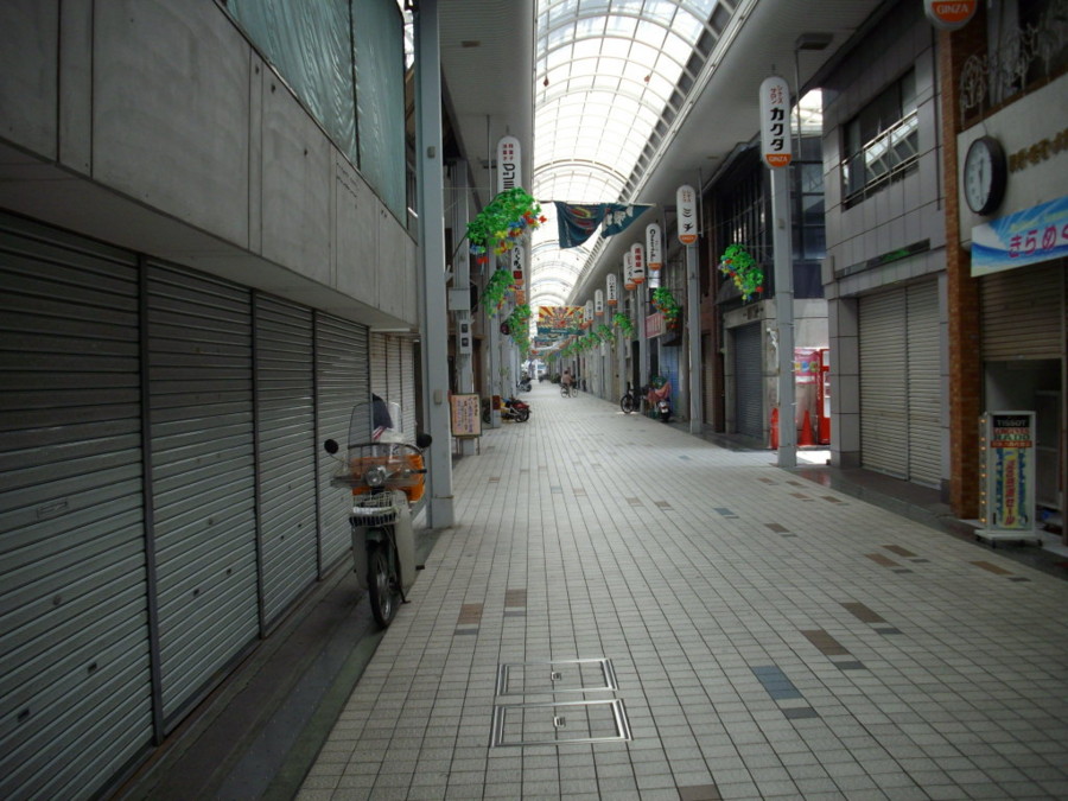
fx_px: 1142
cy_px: 400
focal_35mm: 37
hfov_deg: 50.1
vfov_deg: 38.7
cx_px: 534
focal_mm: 6.2
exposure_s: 1/320
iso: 80
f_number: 2.8
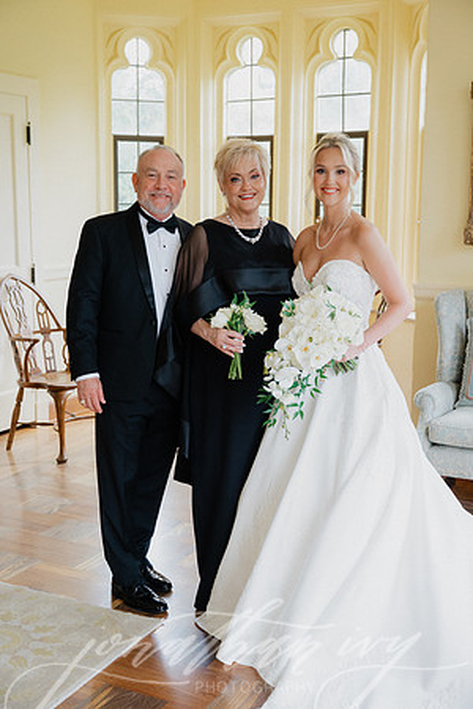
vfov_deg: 43.6
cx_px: 236
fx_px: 887
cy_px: 354
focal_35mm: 45
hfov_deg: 29.9
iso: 1000
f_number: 3.5
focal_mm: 45
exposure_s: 1/200
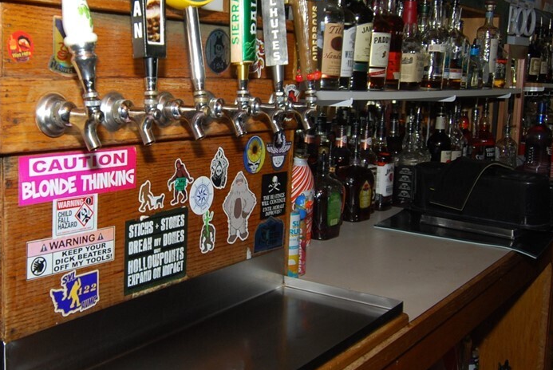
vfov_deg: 30.5
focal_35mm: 44
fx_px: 677
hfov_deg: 43.9
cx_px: 190
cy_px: 147
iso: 200
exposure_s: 1/60
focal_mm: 12
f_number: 4
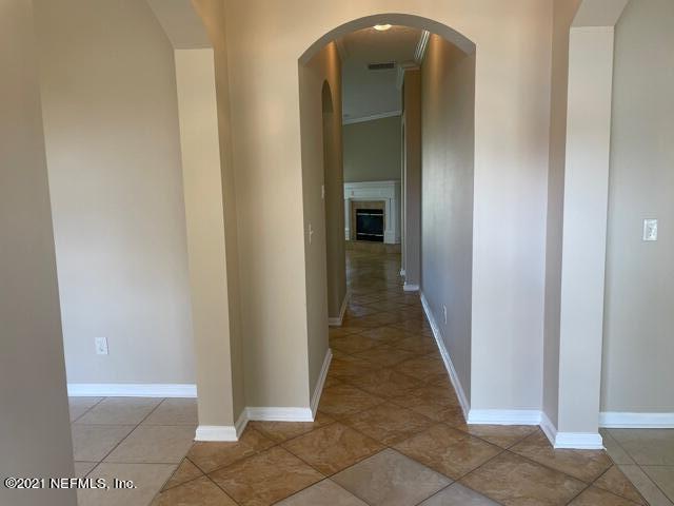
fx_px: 506
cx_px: 337
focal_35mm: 26
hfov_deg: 67.3
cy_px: 253
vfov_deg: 53.1
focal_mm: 4.2
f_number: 1.6
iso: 80
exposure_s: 1/120
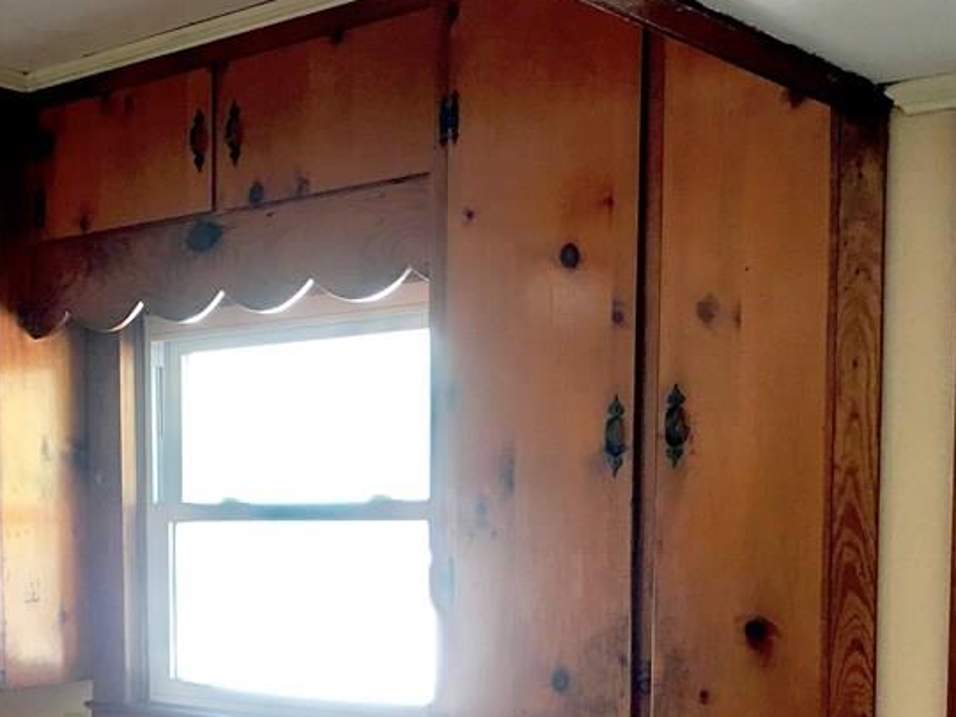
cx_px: 136
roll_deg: +0.4
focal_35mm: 55
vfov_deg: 25.8
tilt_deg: -3.5
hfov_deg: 33.5
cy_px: 625
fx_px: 1519
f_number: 2.2
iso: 40
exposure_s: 1/15
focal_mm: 4.15
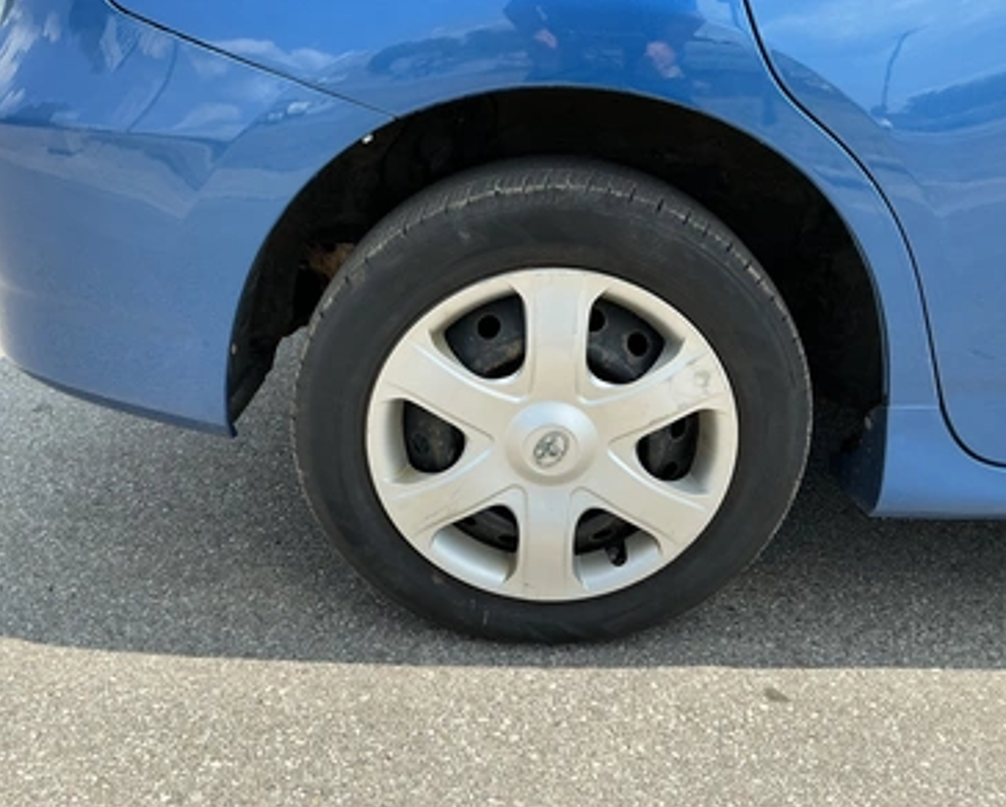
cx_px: 509
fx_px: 894
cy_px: 406
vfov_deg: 48.6
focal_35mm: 30
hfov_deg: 58.7
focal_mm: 3
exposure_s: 1/674
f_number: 1.8
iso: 25
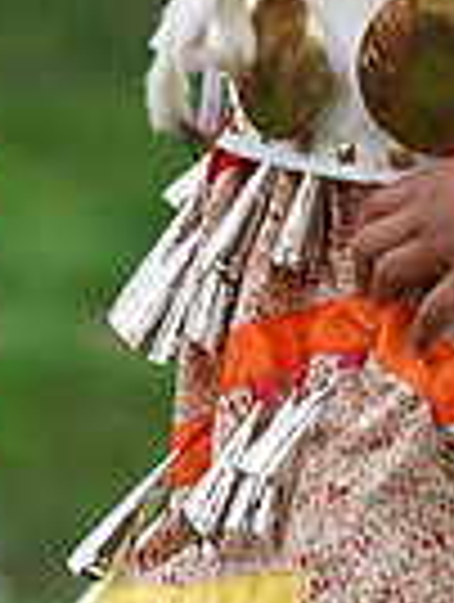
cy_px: -248
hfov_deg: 2.8
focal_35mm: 529
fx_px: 9221
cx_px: 463
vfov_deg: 3.7
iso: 200
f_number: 4
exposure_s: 1/250
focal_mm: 164
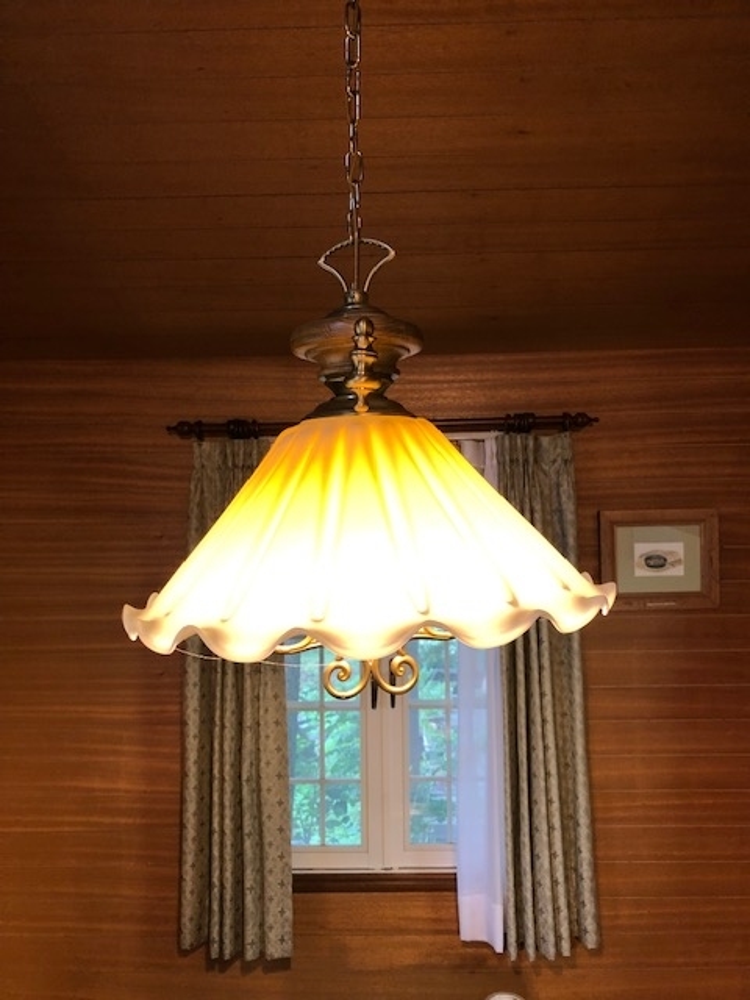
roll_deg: +0.9
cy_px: 500
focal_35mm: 28
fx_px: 809
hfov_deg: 49.7
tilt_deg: +2.4
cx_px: 375
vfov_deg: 63.4
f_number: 1.8
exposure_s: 1/17
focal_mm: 4
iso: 50
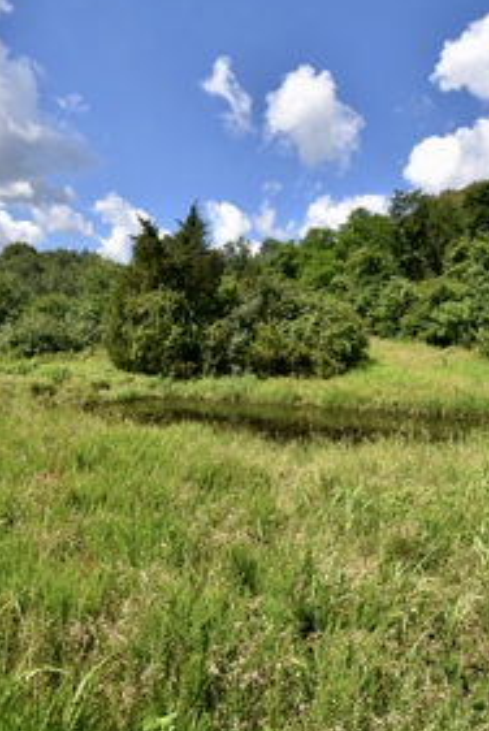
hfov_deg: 53.2
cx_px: 247
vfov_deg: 73.7
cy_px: 356
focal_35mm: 24
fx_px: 488
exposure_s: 1/320
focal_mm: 10
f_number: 9
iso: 200
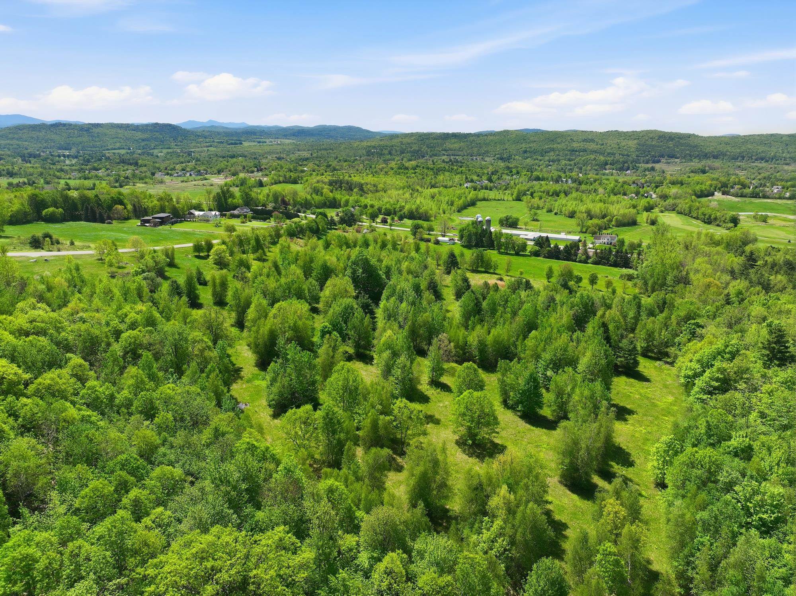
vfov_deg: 56.8
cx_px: 398
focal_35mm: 24
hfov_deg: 71.6
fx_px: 552
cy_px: 298
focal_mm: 12.3
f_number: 2.8
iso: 100
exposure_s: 1/2000
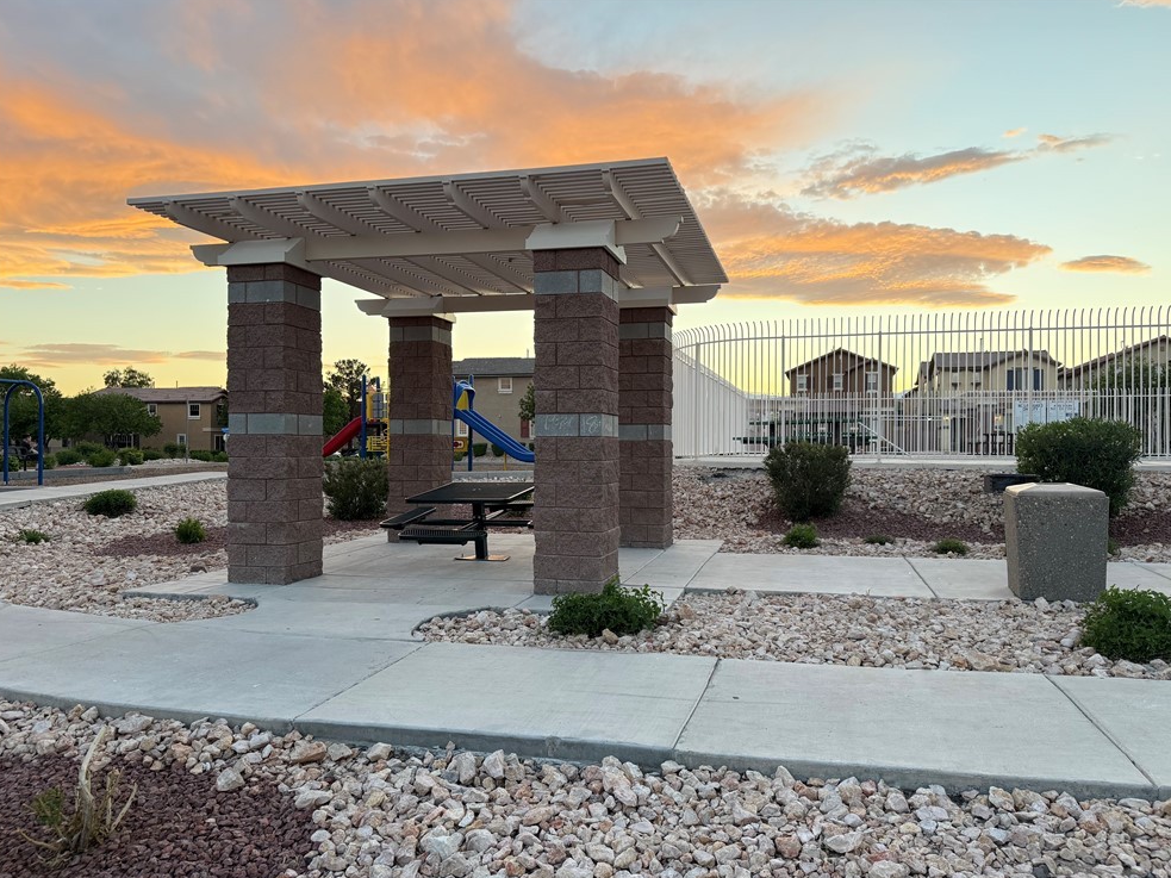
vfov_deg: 54.9
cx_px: 599
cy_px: 452
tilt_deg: +0.4
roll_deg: -0.4
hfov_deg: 69.4
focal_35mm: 25
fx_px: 846
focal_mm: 6.76
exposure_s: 1/243
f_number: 1.78
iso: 200
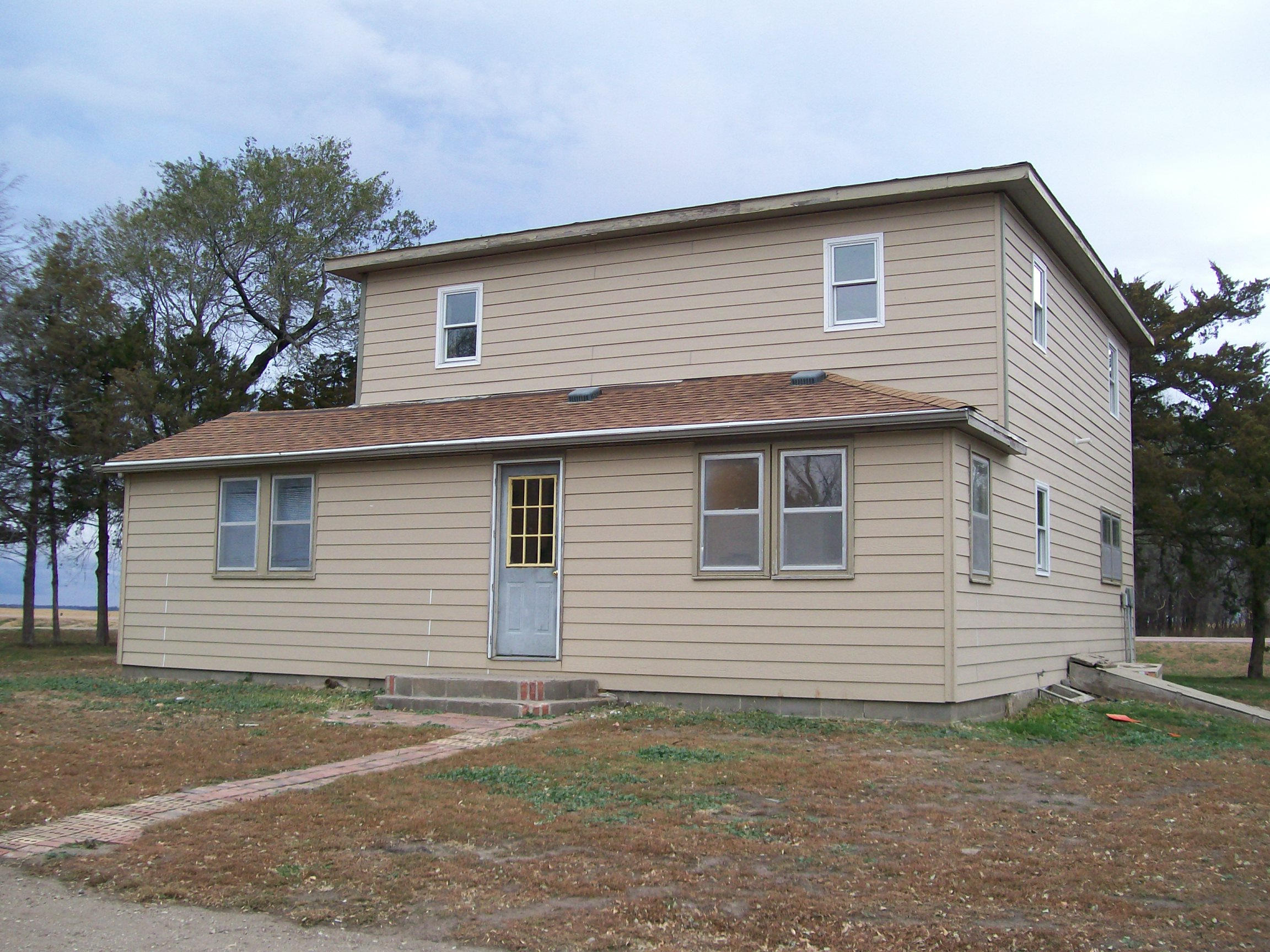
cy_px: 476
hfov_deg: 51.4
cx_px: 635
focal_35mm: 36
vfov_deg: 39.7
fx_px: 1321
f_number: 2.7
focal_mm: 6
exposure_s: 1/107
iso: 80
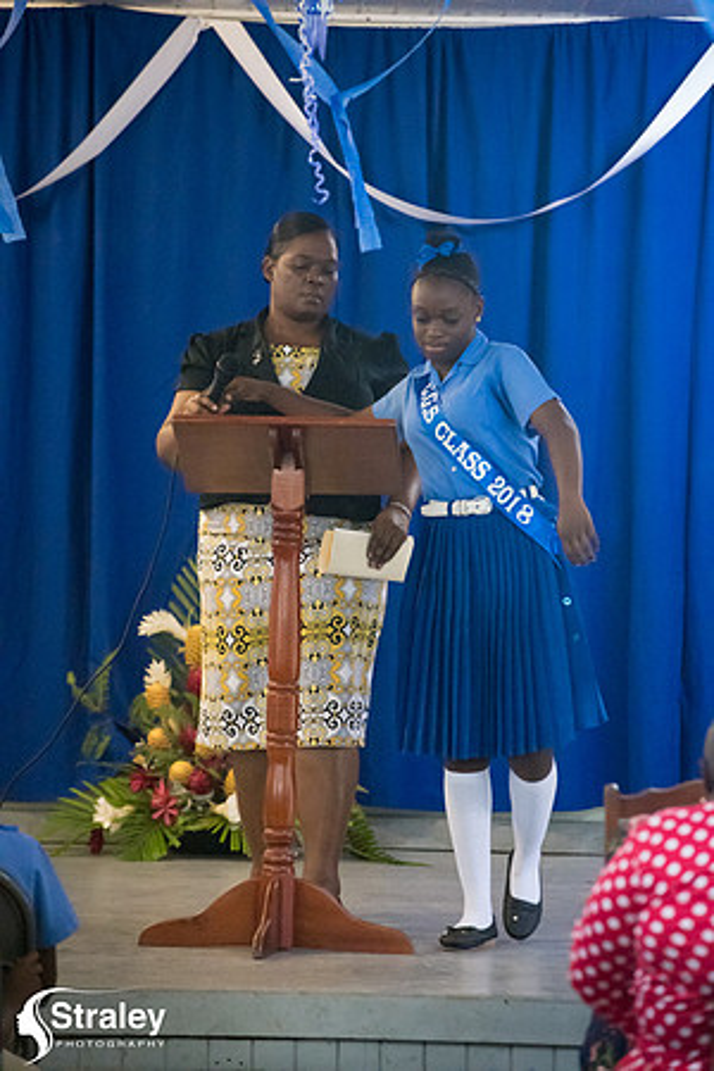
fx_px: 5950
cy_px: 536
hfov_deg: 6.9
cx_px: 357
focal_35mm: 200
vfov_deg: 10.3
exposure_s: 1/200
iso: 25600
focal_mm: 200
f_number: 6.3
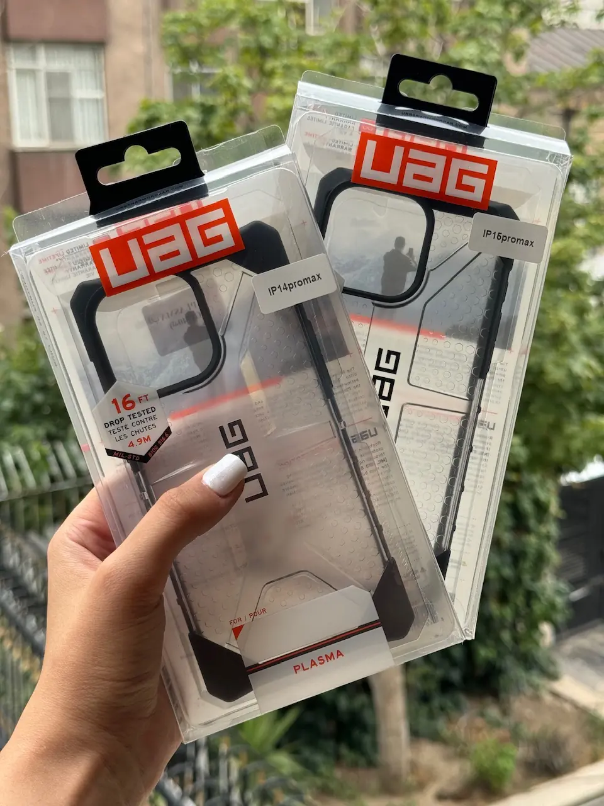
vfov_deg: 39.7
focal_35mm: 48
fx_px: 1117
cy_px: 403
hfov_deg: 30.3
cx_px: 302
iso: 64
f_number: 1.78
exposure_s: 1/470
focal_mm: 6.76
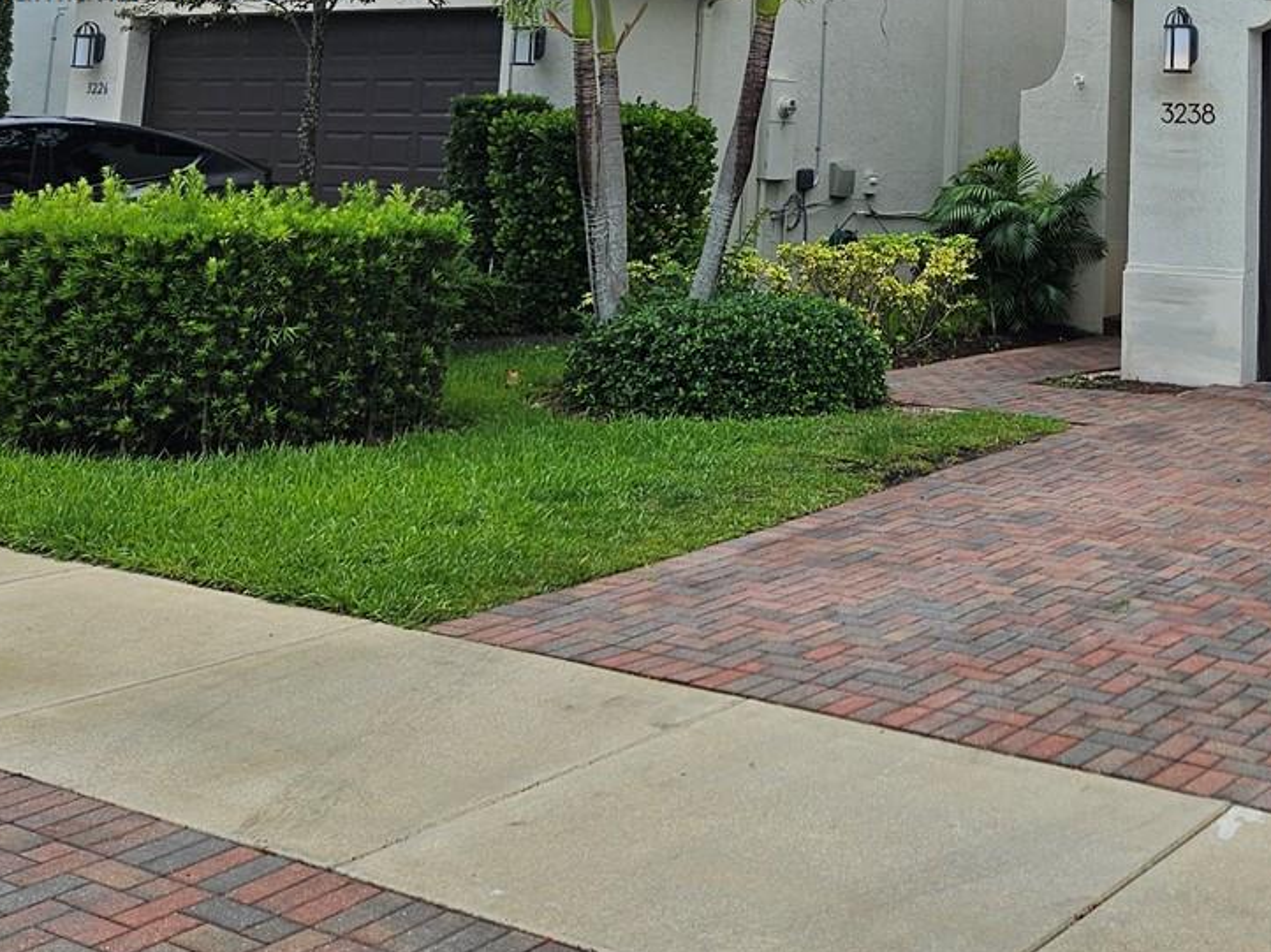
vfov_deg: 26.9
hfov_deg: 35.5
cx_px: 1127
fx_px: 1872
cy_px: -11
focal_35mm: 51
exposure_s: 1/2000
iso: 25
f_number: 1.8
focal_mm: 5.4
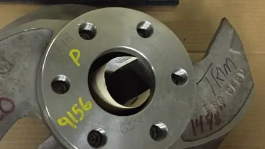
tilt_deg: -63.3
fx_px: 330
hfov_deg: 43.6
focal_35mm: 47
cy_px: 62
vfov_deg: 25.4
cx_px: 110
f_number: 2.2
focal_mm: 4.15
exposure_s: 1/15
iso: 400
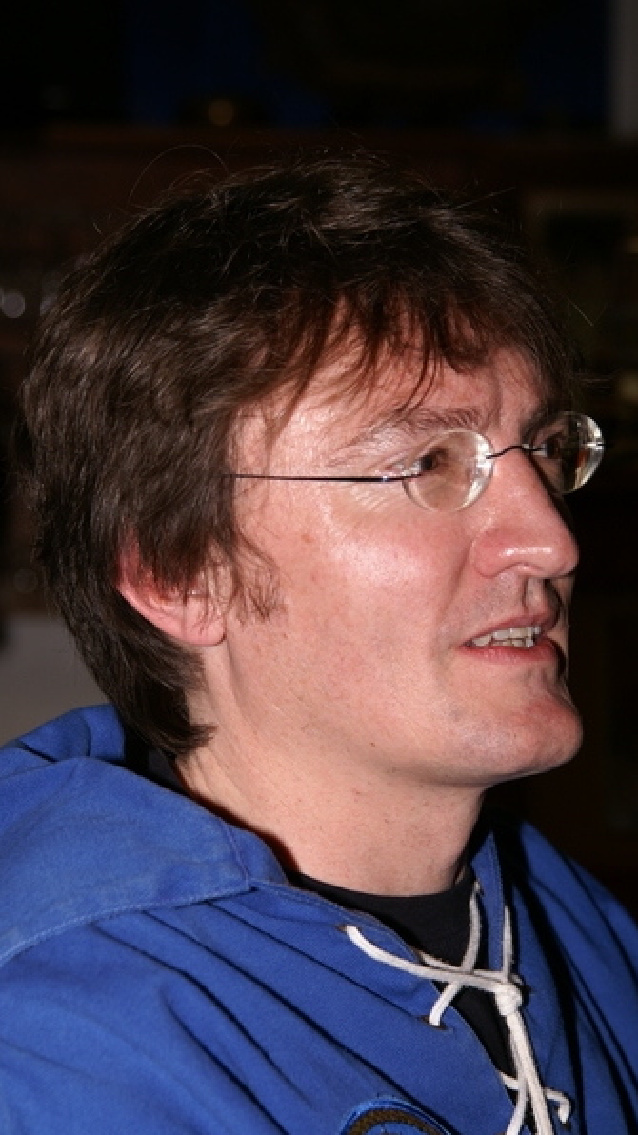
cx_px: 334
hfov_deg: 10.2
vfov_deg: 18.1
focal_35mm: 119
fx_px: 3567
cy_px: 569
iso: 200
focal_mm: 75
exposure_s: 1/60
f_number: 5.6
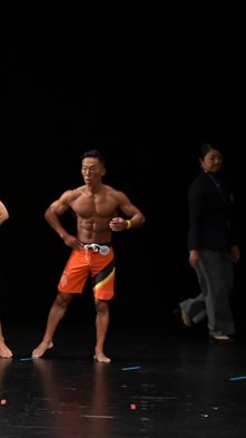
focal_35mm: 279
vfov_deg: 7.7
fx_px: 3236
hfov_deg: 4.3
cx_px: -183
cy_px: 261
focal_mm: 90
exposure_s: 1/400
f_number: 5.6
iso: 3200
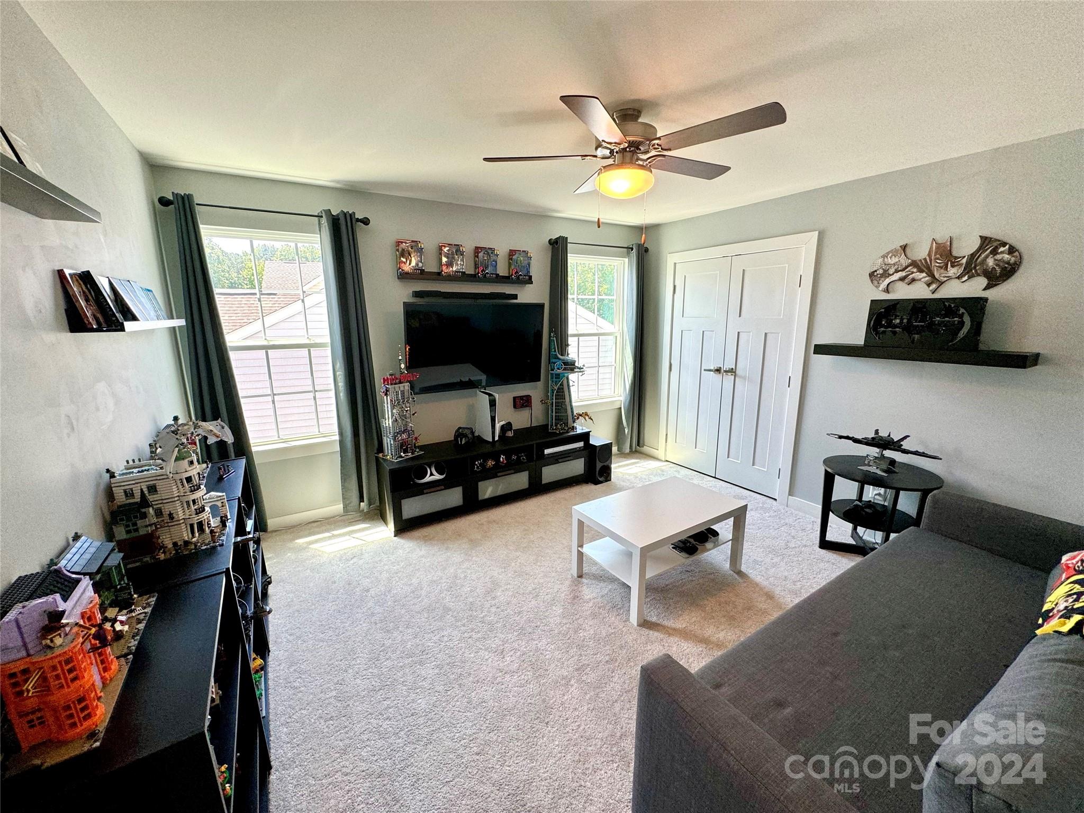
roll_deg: +1.0
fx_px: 438
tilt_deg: -12.0
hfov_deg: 102.1
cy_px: 406
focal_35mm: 14
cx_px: 542
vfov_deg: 85.7
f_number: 2.2
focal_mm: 2.22
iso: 100
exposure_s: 1/120
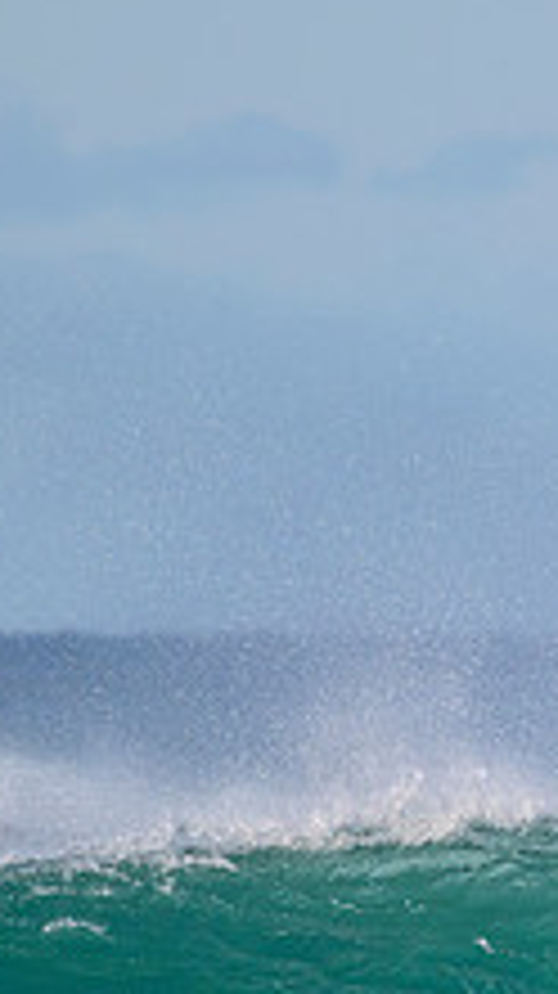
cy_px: 857
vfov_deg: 0.9
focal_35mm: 2291
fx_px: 60378
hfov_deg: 0.5
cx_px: 1202
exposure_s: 1/2000
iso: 1250
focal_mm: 800
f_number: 11
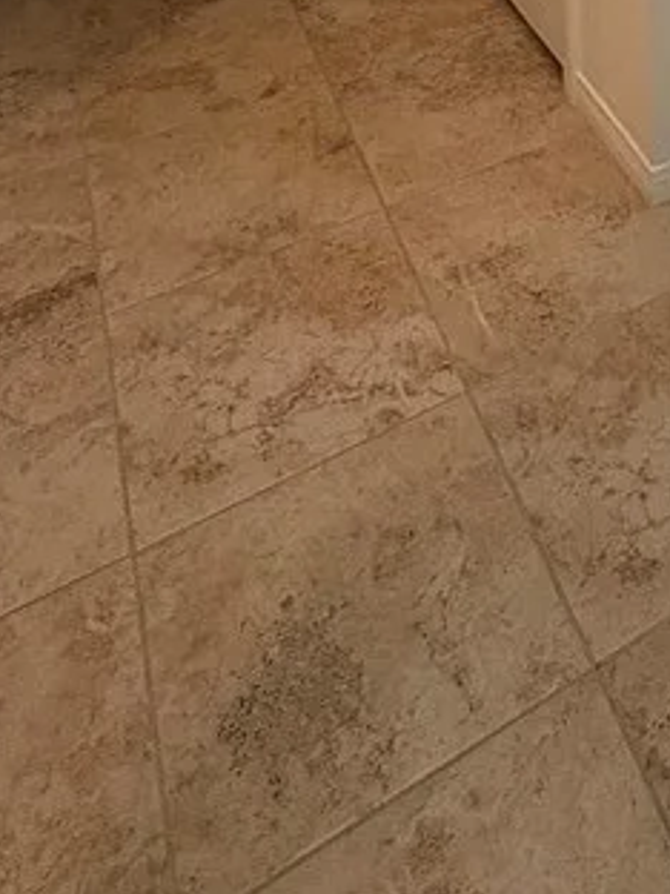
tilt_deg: -10.5
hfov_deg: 28.3
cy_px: -387
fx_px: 1187
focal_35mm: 46
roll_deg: -0.9
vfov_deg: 29.1
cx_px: 756
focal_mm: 2.22
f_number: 2.2
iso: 125
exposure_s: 1/120
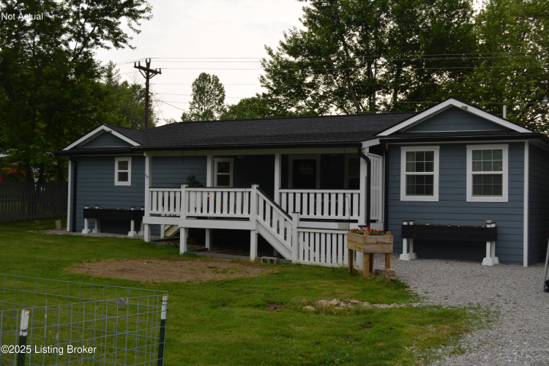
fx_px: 732
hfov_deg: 41.1
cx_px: 274
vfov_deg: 28.1
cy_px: 183
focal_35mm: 48
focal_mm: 32
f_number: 5.6
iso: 100
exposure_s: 1/200
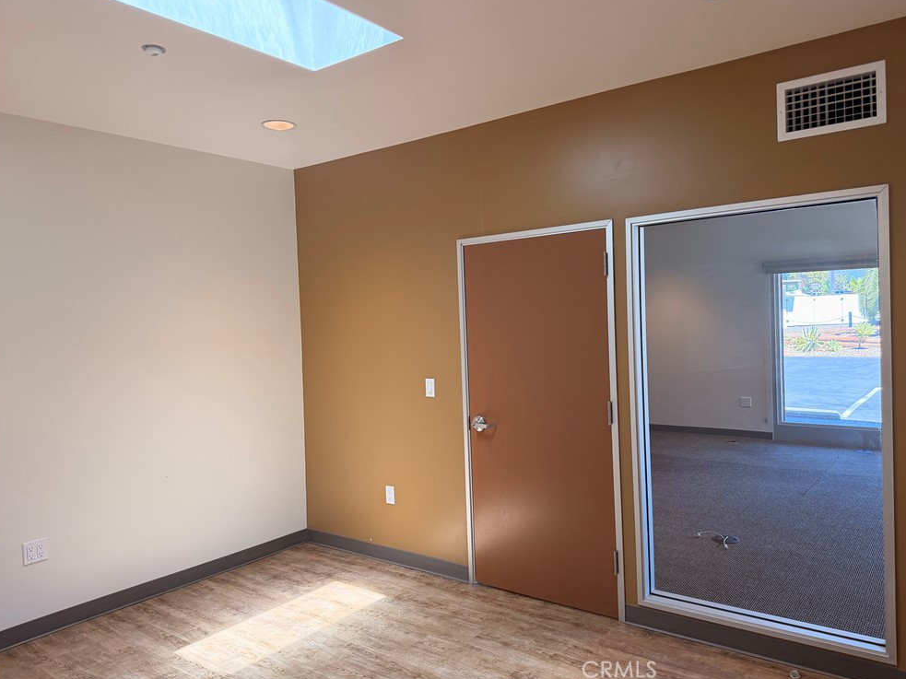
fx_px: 654
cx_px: 463
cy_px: 329
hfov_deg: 69.4
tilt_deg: -2.6
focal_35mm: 25
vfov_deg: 54.9
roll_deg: +1.6
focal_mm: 6.76
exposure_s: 1/301
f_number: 1.78
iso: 200
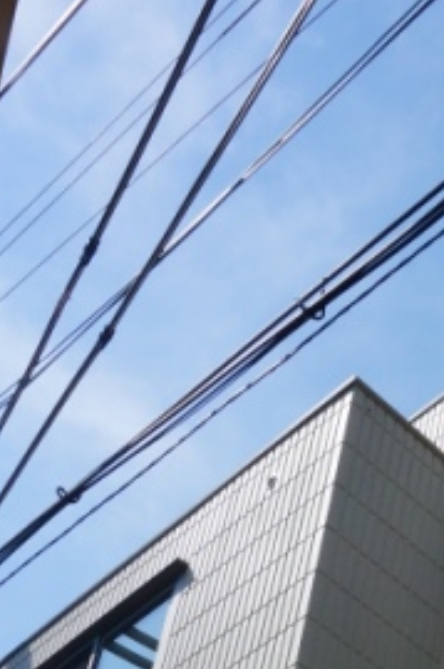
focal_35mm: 91
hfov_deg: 14.4
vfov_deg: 19.1
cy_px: 1063
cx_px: 573
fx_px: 1690
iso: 100
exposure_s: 1/160
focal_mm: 16
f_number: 13
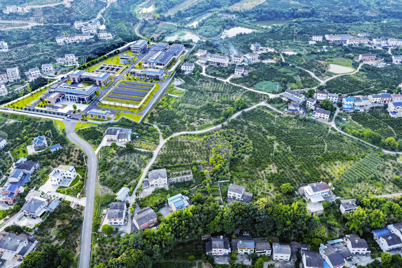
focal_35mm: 28
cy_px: 134
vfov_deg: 46.4
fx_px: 313
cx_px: 201
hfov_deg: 65.5
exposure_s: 1/100
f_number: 2.8
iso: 100
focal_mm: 14.45
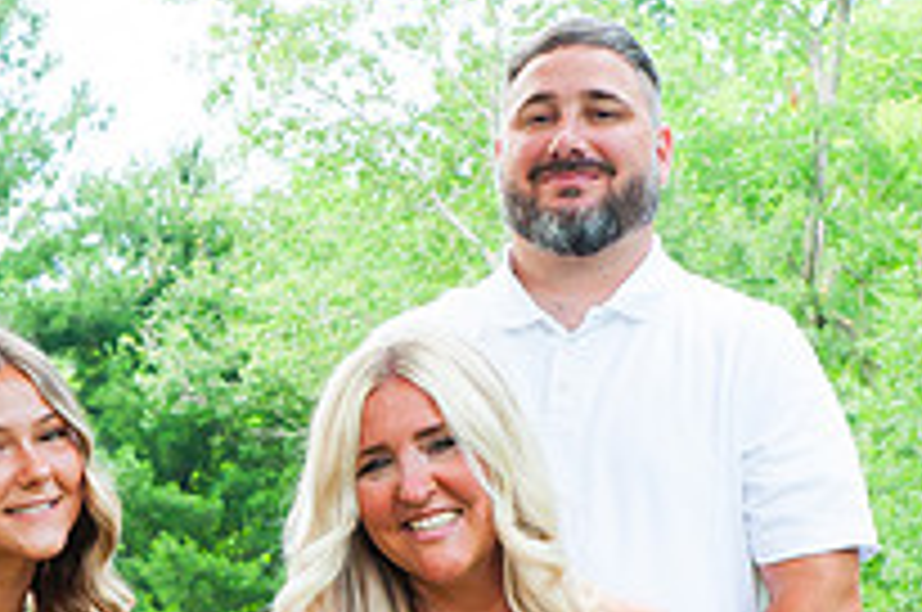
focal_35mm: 170
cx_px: 211
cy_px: 513
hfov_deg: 12.1
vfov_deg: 8.0
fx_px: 4347
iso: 800
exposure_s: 1/100
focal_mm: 60
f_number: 14
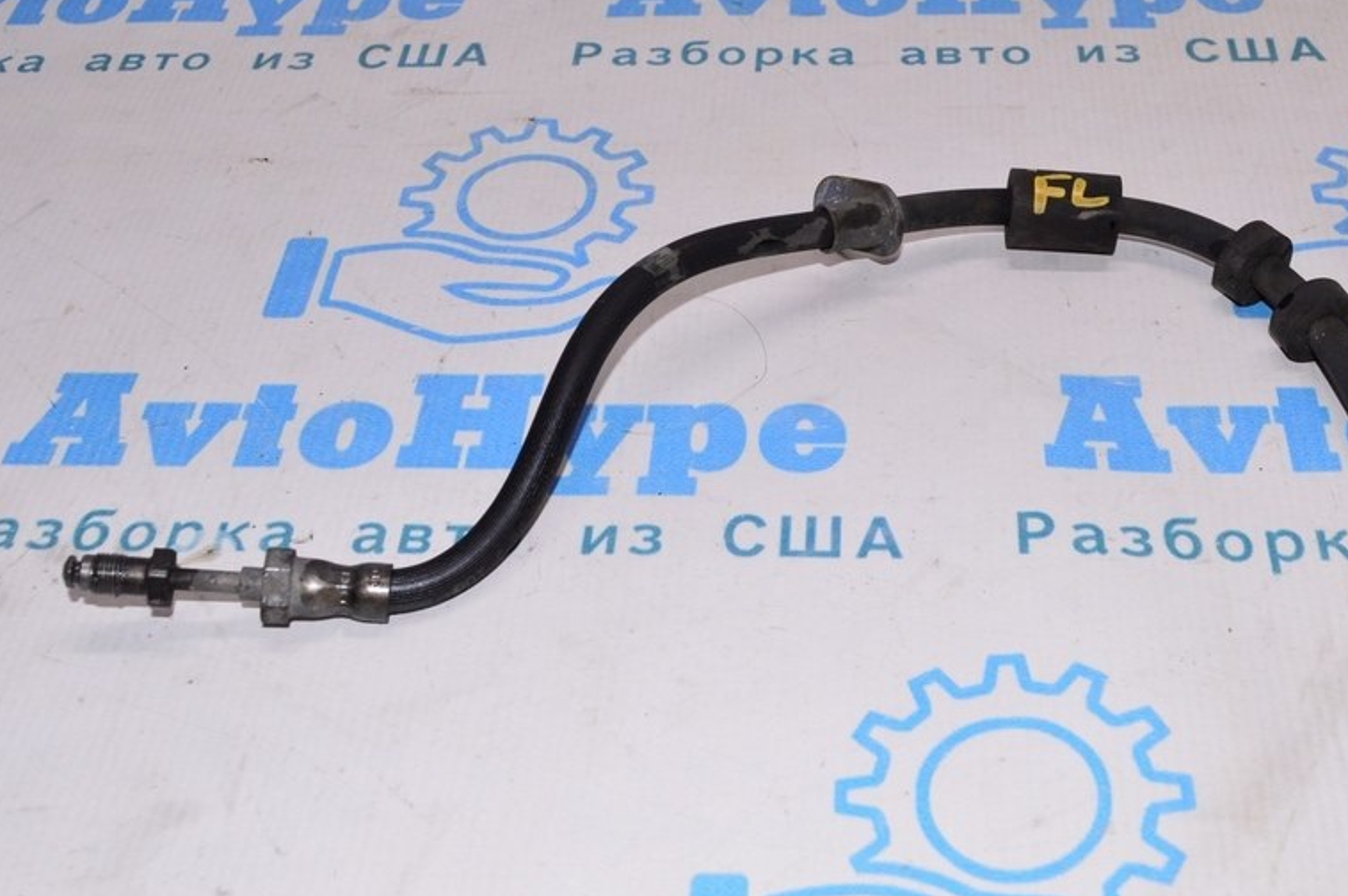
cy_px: 337
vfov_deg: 26.5
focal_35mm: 51
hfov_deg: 39.1
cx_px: 770
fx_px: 1896
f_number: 8
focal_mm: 25
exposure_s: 1/200
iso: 1600
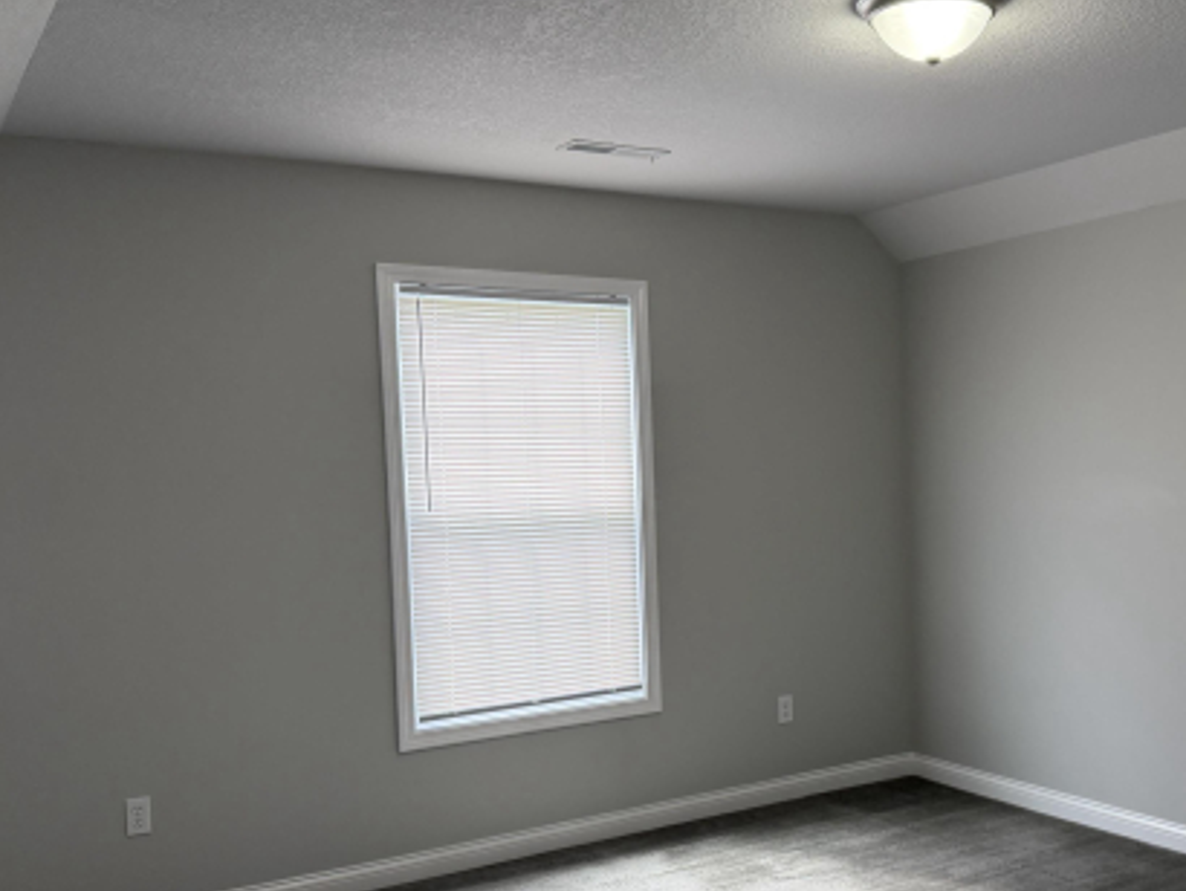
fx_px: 1337
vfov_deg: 36.7
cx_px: 791
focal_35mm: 39
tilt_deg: -3.3
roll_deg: +1.5
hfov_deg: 47.1
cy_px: 541
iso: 200
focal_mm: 6.76
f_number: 1.78
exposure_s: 1/162
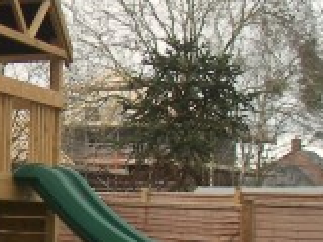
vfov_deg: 12.8
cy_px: 206
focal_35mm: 115
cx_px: -89
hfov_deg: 16.3
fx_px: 1073
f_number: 2.8
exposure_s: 1/160
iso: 50
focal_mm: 6
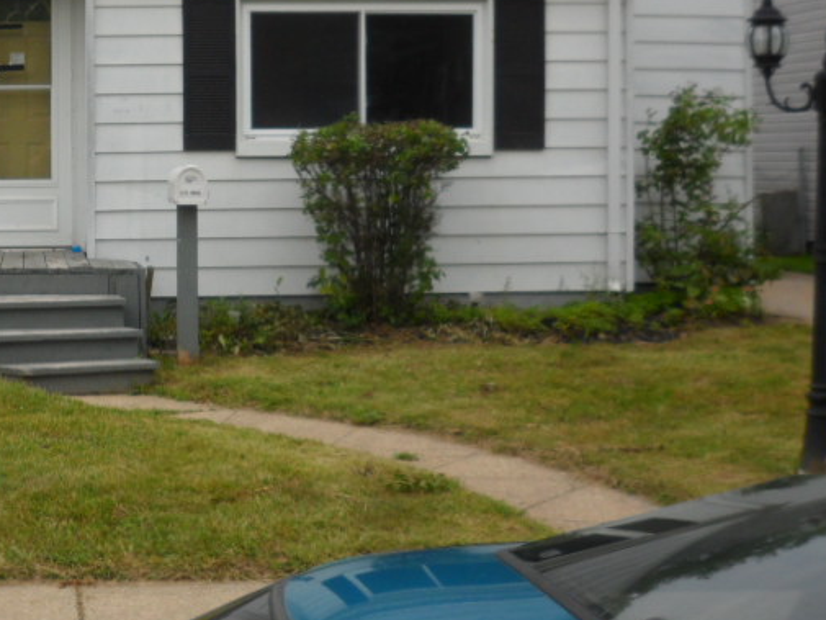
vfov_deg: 20.0
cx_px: 85
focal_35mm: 73
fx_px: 1742
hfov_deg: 25.8
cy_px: 160
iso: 80
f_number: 3.8
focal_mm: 6.6
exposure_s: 1/350
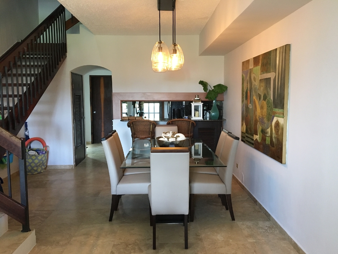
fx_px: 283
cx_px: 169
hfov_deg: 61.6
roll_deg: -0.1
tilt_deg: -6.3
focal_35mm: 29
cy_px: 127
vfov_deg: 48.2
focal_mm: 4.15
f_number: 2.2
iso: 160
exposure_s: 1/30
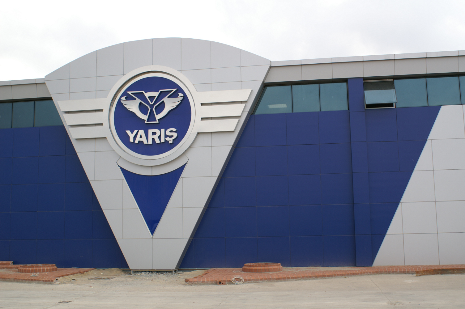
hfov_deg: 49.6
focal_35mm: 39
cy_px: 154
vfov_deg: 34.1
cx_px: 232
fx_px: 503
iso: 100
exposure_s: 1/60
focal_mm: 26
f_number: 8
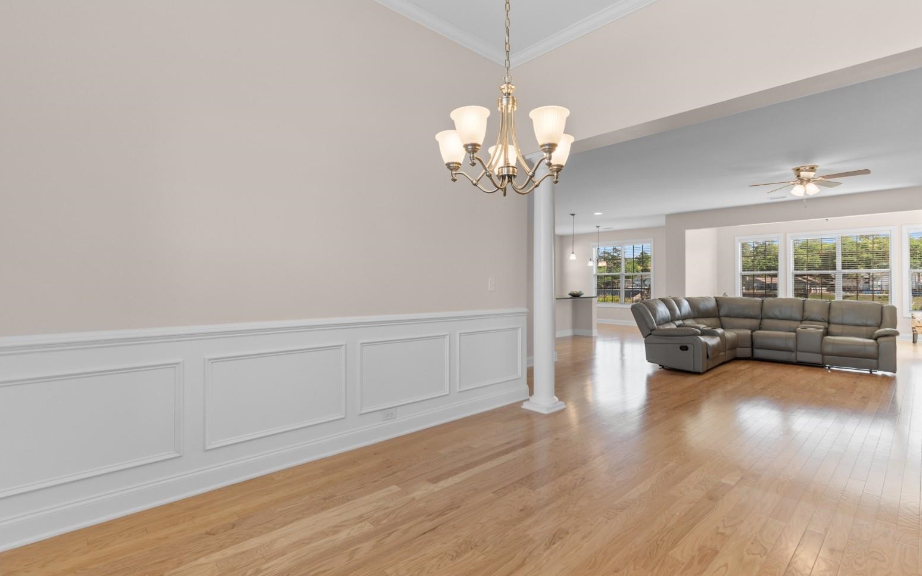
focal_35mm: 16
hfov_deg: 97.8
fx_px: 402
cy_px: 284
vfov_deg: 71.2
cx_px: 482
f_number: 4.5
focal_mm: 10
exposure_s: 1/3
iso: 100
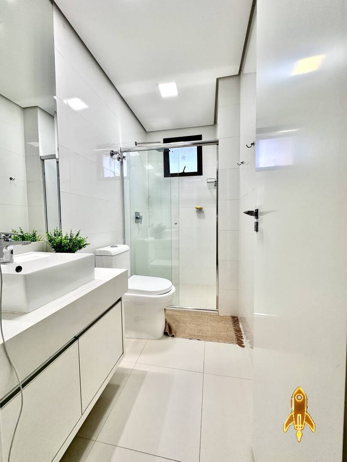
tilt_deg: -2.0
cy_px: 231
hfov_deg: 85.7
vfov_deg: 102.1
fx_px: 187
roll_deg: +0.0
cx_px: 174
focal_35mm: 14
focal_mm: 2.22
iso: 100
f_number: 2.2
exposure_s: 1/120
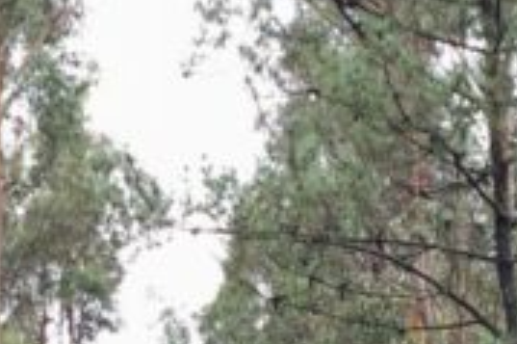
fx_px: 2482
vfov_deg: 7.9
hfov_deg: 11.9
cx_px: 121
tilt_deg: +12.4
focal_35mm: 173
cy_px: 315
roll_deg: +0.9
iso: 25
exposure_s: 1/103
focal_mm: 4.15
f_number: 2.2
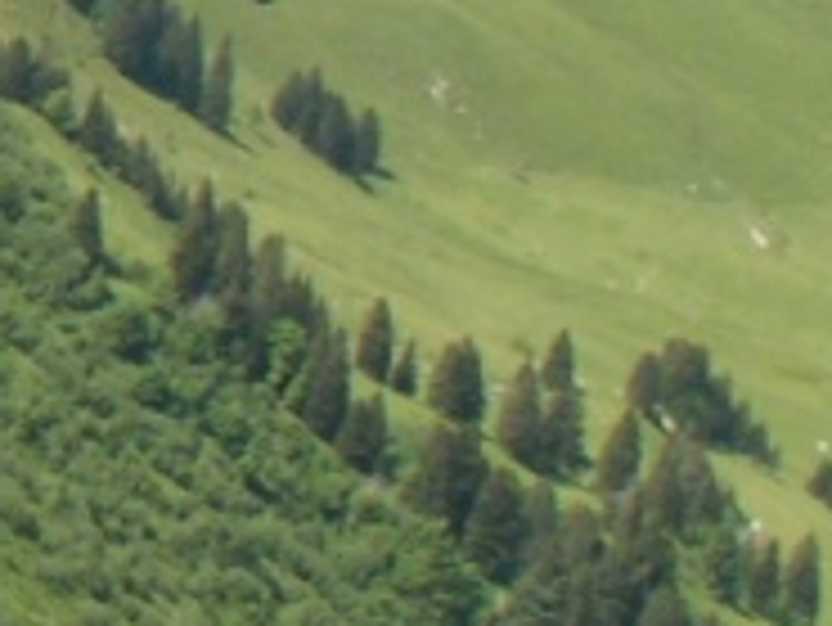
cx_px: -1102
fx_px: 4666
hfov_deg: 9.2
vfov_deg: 7.6
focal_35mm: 194
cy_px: -104
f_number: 8
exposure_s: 1/80
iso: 50
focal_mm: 5.86
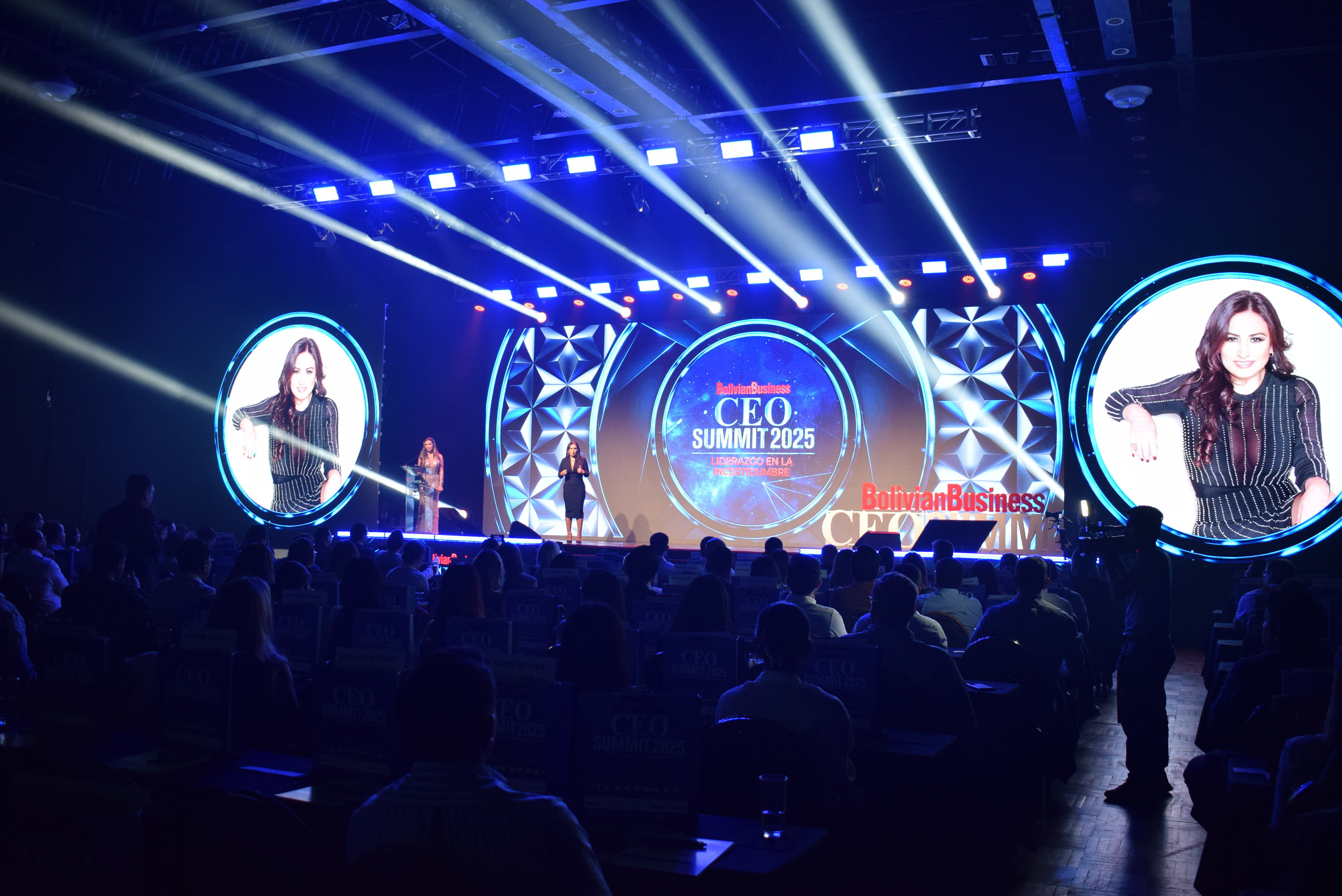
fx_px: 1174
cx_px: 671
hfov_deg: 59.5
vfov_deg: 41.7
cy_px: 448
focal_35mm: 32
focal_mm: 21
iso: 400
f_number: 4.5
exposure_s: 1/80
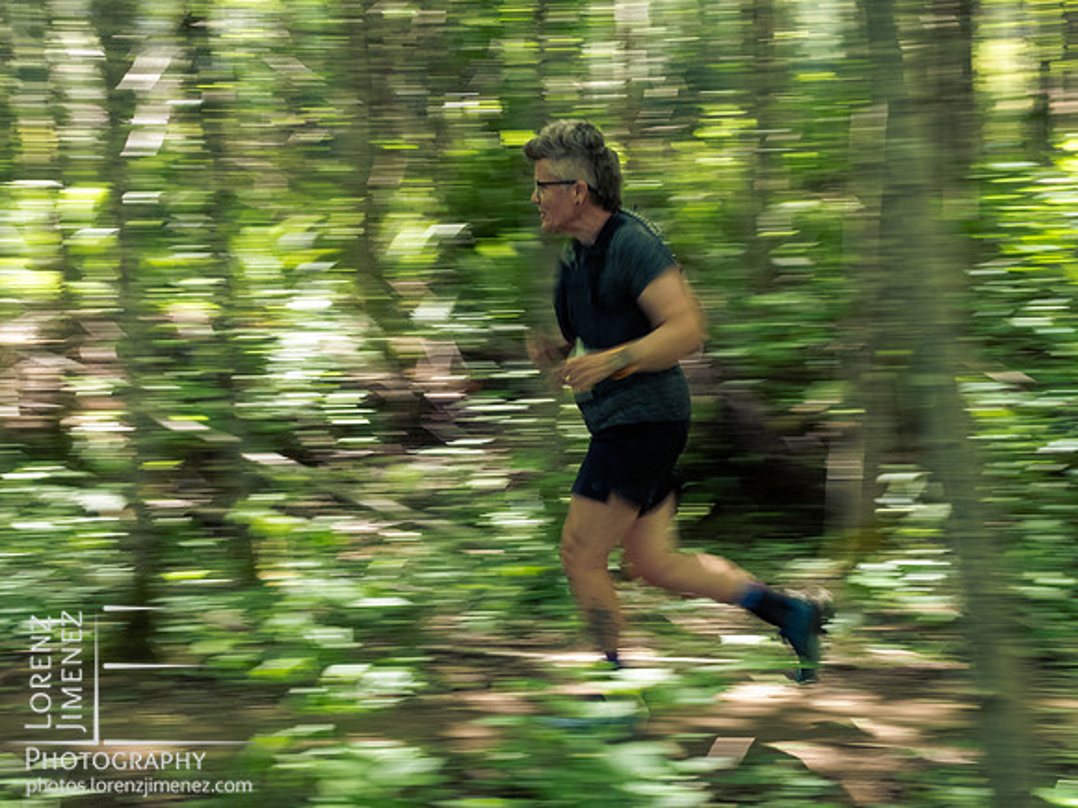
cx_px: 539
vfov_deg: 25.2
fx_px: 1806
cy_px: 404
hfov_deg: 33.2
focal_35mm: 58
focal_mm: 29
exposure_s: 1/25
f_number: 9
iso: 800
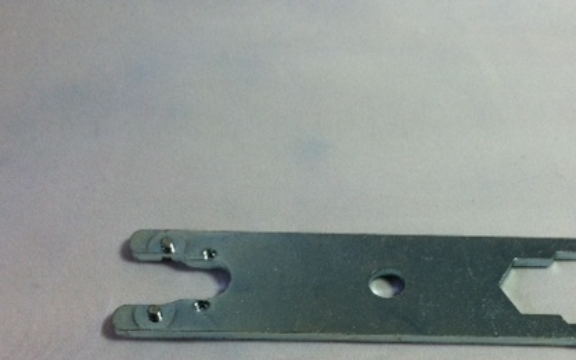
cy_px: 294
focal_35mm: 57
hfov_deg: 35.4
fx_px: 895
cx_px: 371
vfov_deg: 22.4
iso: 100
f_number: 2.8
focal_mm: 3.85
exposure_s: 1/100
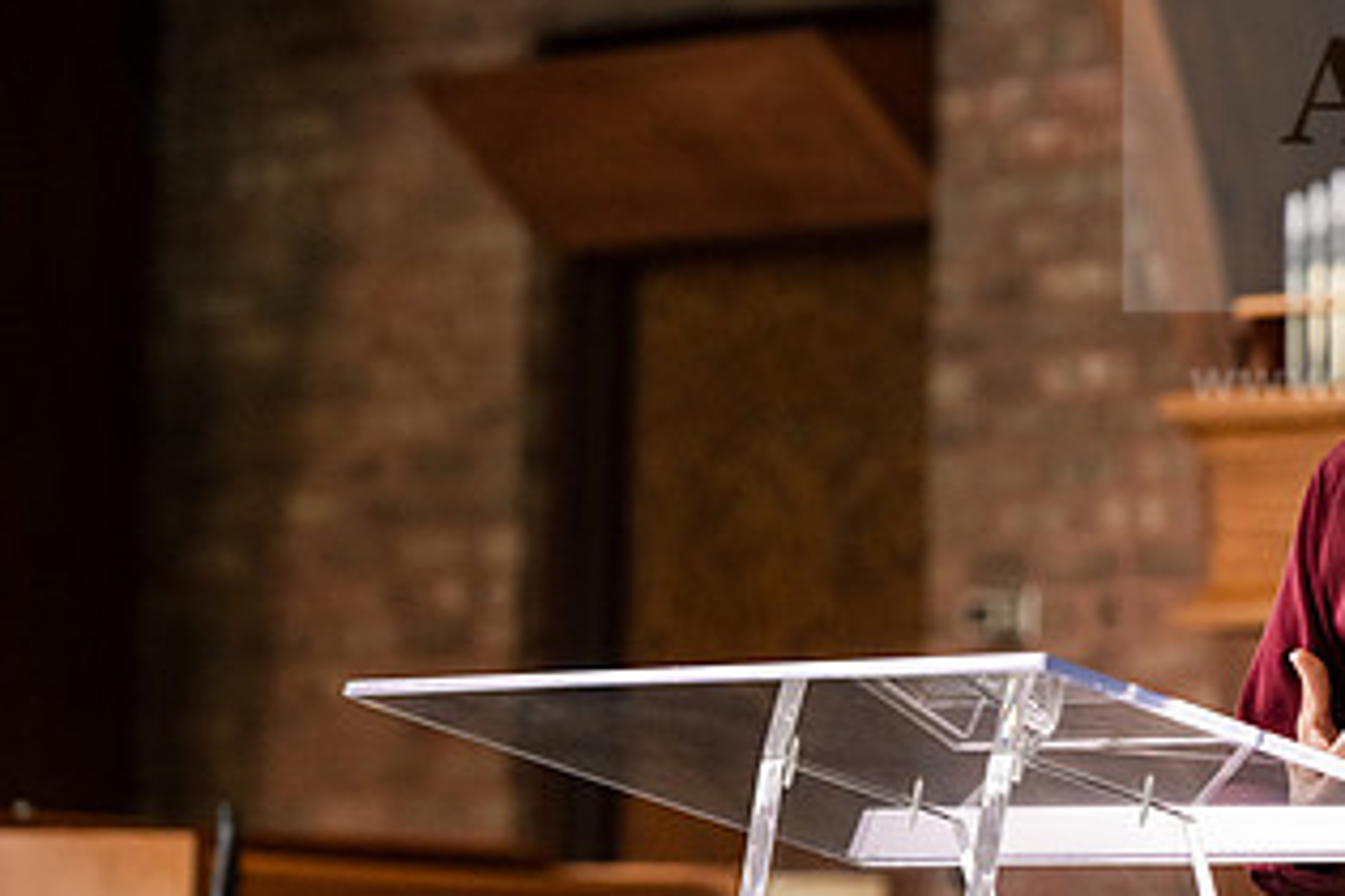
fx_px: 9302
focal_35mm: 249
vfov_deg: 5.5
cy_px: 471
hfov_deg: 8.3
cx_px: 995
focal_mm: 135
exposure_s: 1/200
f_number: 3.2
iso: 2500
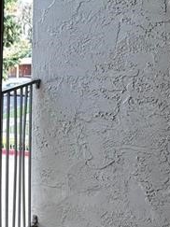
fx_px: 498
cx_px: -72
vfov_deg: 25.7
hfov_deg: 17.7
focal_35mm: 76
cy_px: 99
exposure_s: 1/125
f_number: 1.78
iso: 64
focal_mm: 6.86
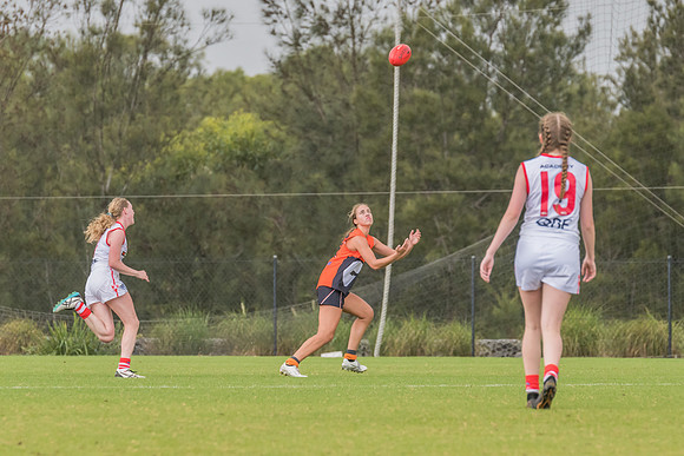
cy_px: 190
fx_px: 9711
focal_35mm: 511
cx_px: 351
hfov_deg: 4.0
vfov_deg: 2.7
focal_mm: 300
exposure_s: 1/1250
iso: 800
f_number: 6.3
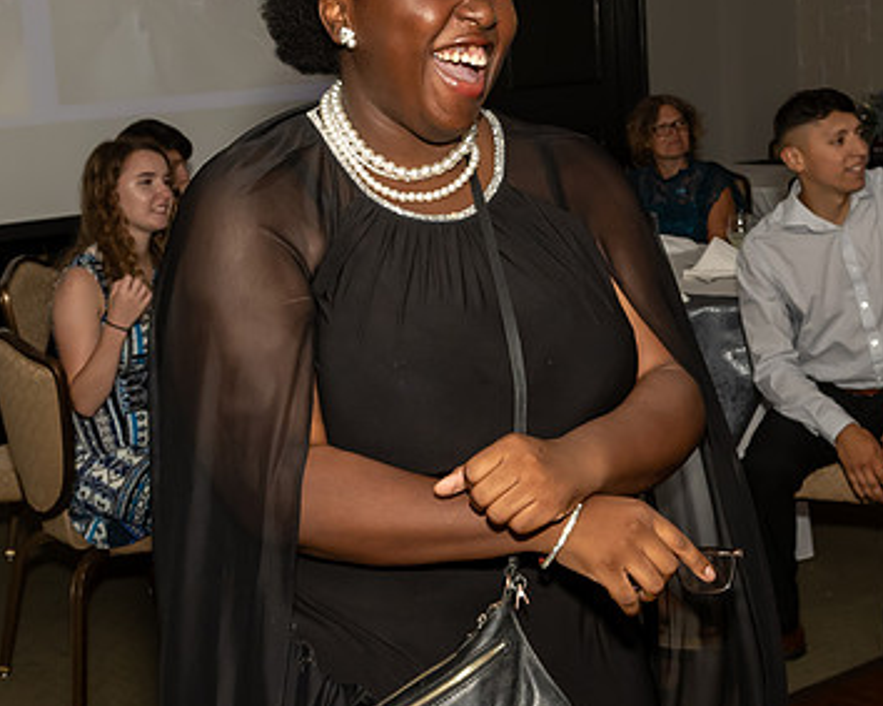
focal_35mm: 72
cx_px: 565
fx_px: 1881
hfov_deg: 26.3
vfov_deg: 21.2
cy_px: 270
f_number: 7.1
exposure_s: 1/250
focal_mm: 20
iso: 1000
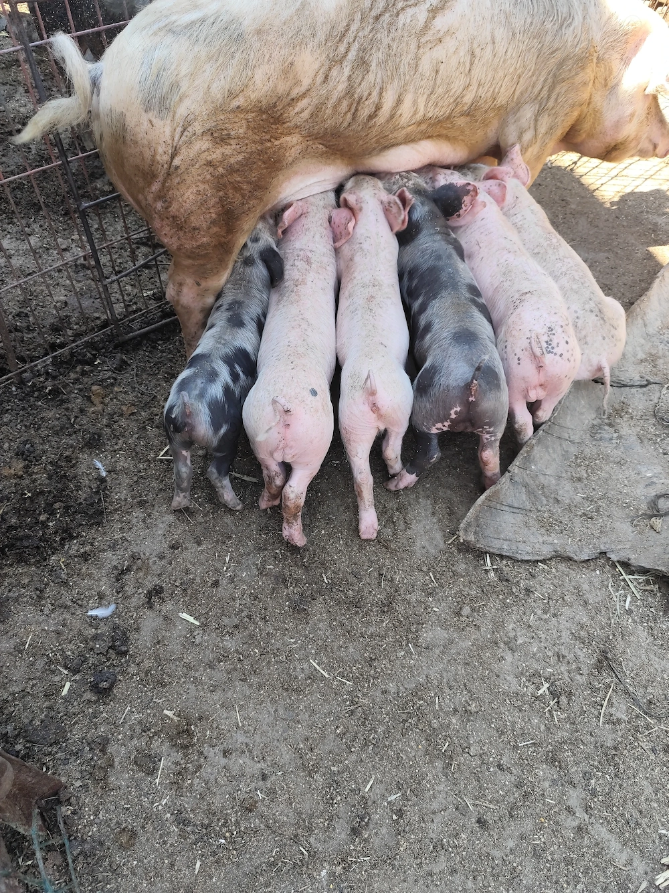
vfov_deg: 73.9
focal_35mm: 23
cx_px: 334
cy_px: 446
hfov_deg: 58.9
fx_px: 593
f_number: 1.65
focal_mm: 6.19
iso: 50
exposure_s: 1/142
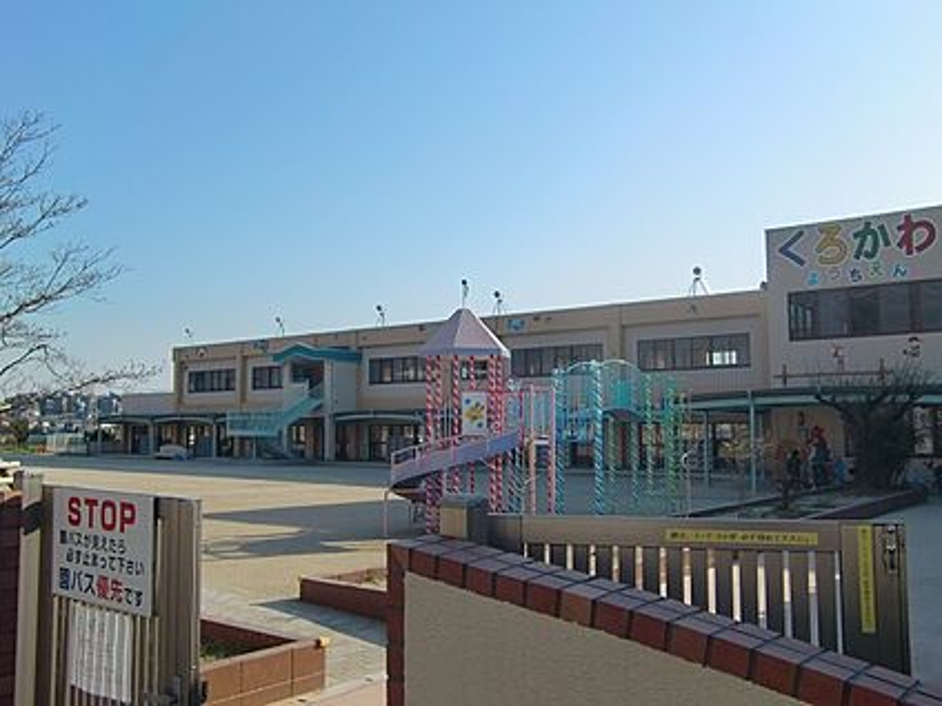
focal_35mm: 33
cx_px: 471
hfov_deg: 55.4
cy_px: 353
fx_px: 898
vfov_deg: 42.9
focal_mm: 5.8
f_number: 7.2
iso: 64
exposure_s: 1/200
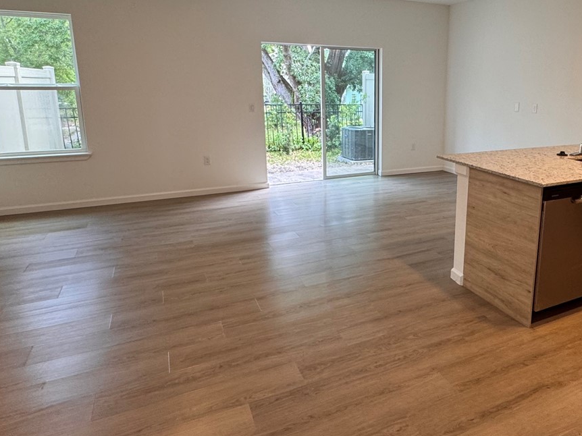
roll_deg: -0.8
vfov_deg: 52.6
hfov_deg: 65.7
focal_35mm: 26
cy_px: 167
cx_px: 384
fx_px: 437
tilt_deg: -10.8
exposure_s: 1/120
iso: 160
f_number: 2.2
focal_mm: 2.22
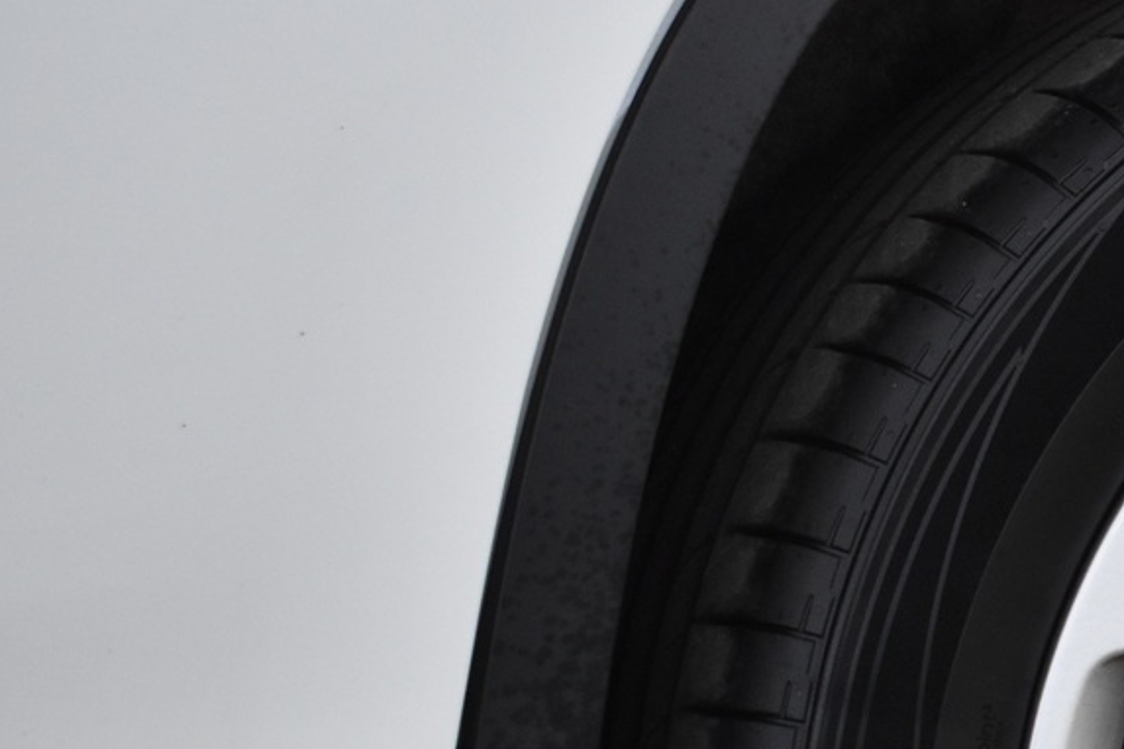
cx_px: 1489
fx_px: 4103
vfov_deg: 10.3
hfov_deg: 14.9
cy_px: 776
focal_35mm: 131
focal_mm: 31
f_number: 4.2
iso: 1400
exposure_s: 1/50
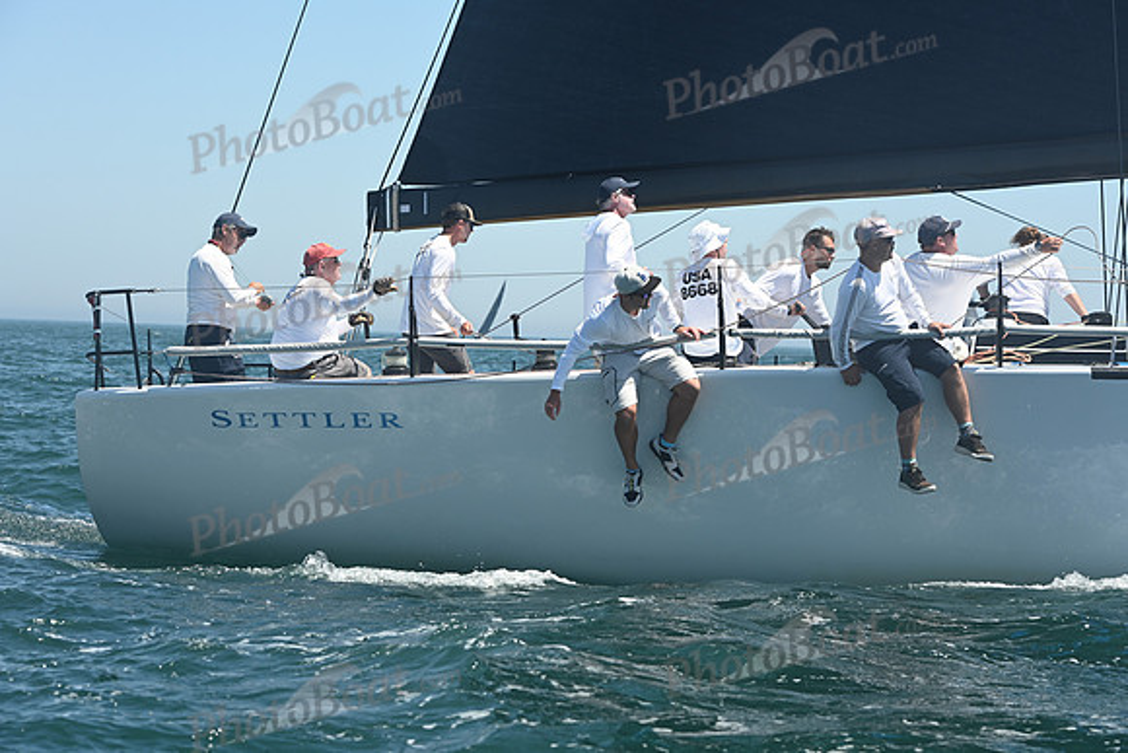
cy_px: 376
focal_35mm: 98
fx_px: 3071
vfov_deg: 14.0
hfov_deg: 20.8
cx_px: 564
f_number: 6.3
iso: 320
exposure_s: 1/1000
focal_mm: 98
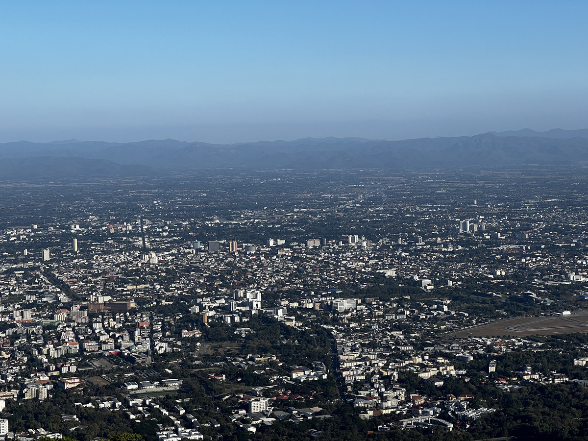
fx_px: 1308
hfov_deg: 25.3
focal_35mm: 77
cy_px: 220
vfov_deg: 19.1
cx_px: 294
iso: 32
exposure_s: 1/815
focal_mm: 9
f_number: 2.8
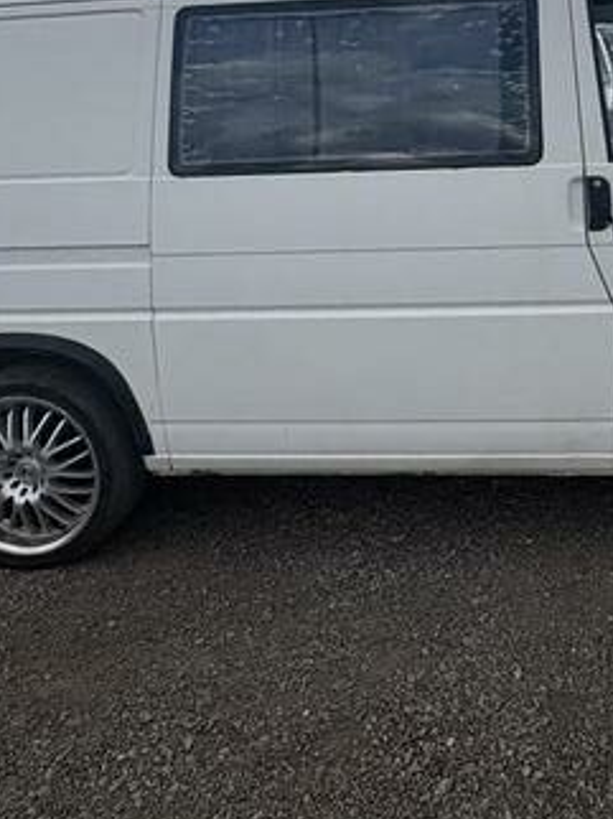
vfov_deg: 43.7
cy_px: 81
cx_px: 499
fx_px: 922
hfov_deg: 35.5
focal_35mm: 39
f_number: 2.2
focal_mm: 2.22
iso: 50
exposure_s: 1/2674
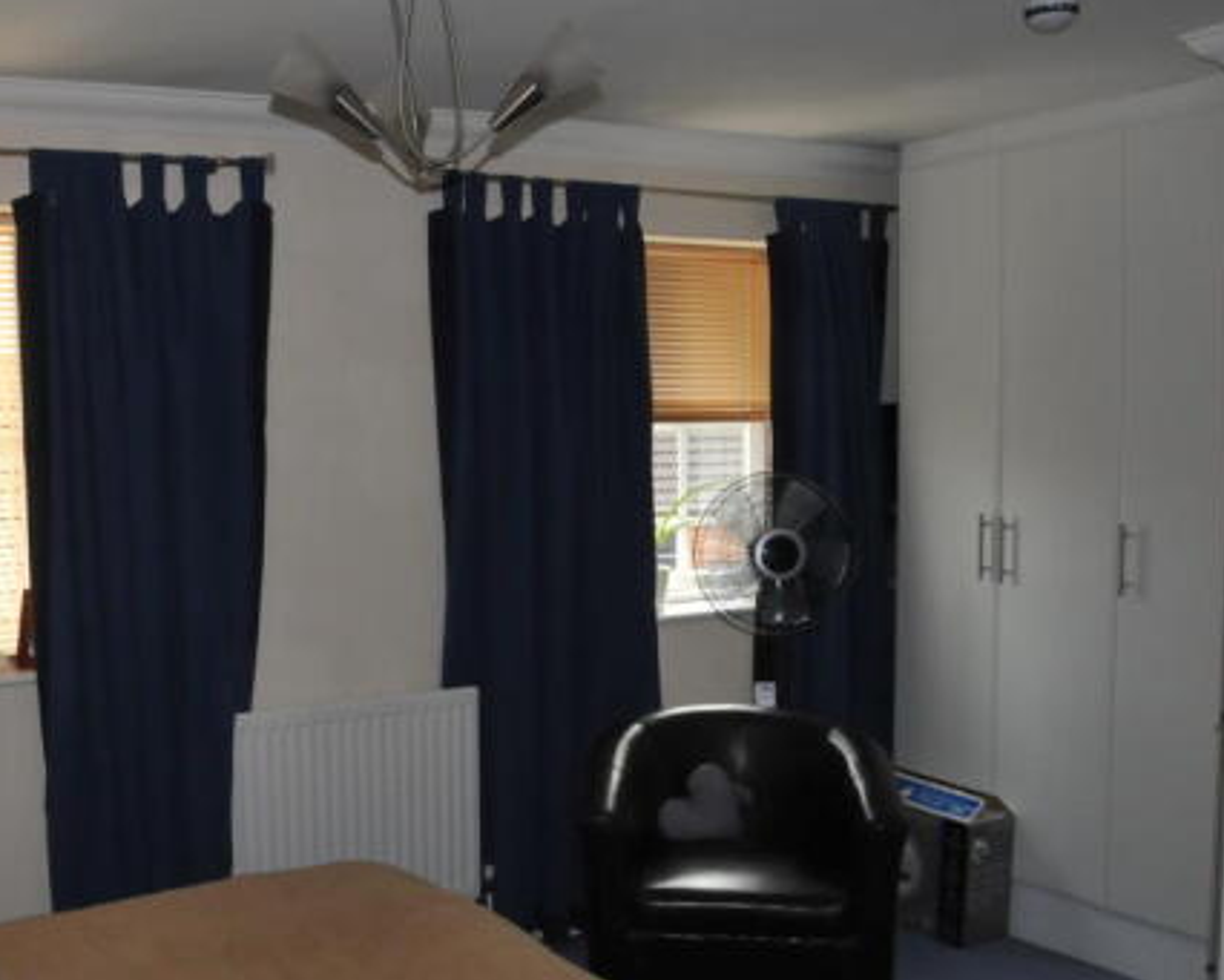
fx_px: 1413
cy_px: 549
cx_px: 382
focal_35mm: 39
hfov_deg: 45.9
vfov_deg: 38.2
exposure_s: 1/250
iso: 1000
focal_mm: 18
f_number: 8
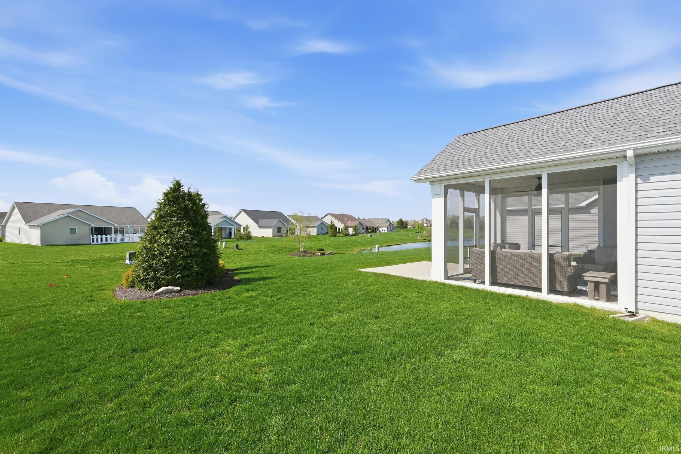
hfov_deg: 100.4
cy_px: 227
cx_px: 340
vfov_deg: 77.3
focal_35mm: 15
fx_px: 284
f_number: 4
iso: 800
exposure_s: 1/4000
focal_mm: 10
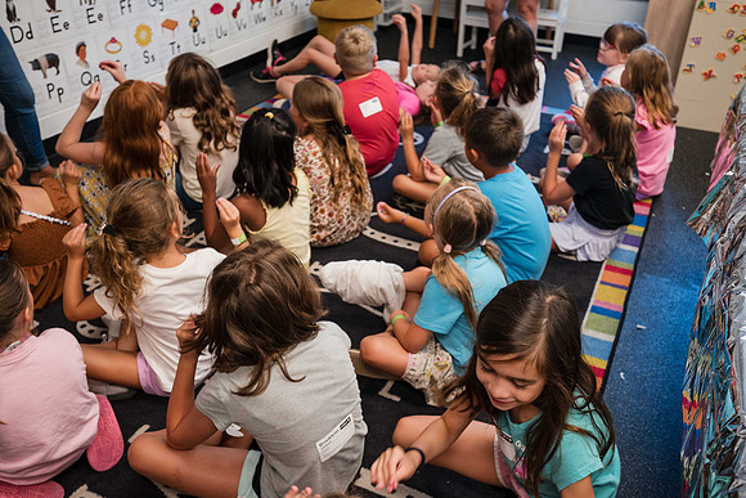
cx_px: 374
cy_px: 241
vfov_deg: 41.5
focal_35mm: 32
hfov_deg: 59.2
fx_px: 657
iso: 1250
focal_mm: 30
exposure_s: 1/125
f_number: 4
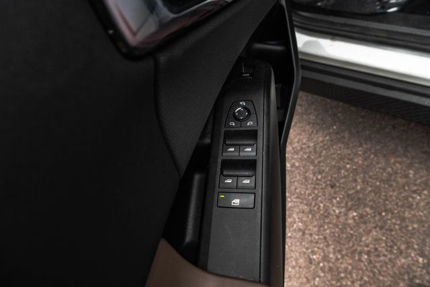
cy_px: 144
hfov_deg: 73.7
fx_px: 287
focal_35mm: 24
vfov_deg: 53.2
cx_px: 215
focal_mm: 24
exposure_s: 1/200
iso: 640
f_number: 7.1
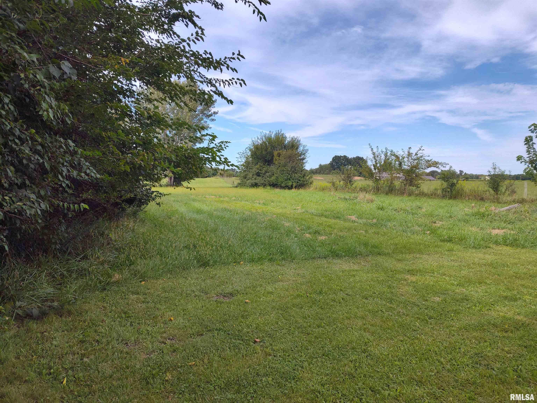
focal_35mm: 23
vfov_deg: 58.9
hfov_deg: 73.9
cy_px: 202
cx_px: 268
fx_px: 357
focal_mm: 5.56
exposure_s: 1/1226
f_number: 1.8
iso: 100
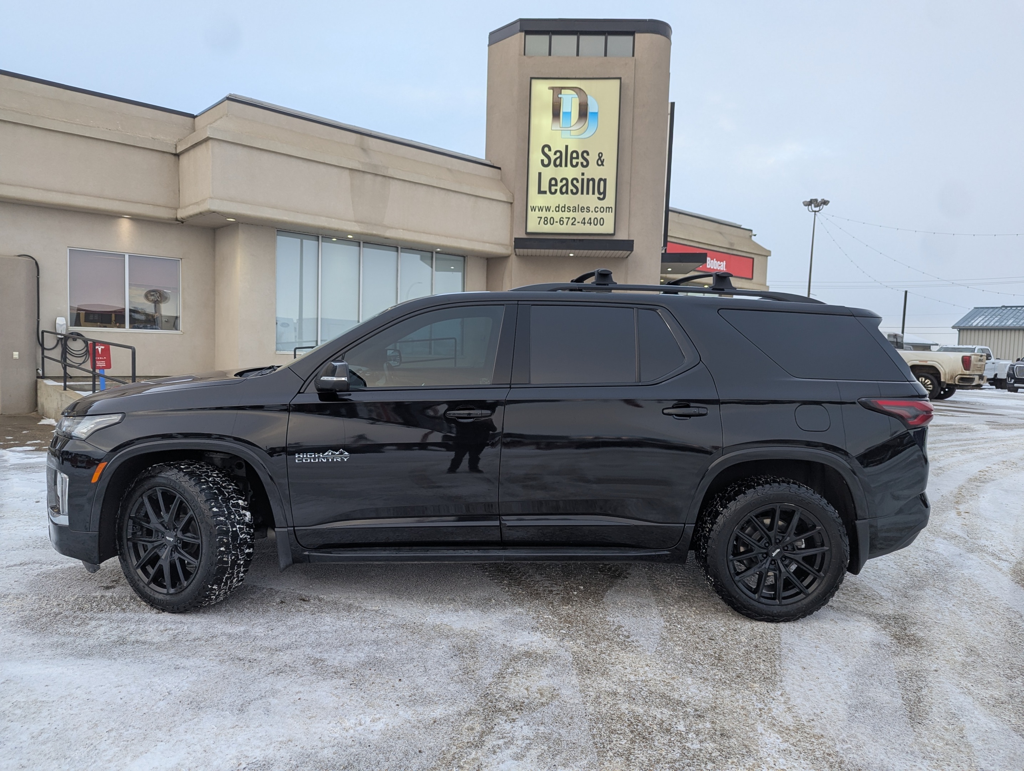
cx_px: 512
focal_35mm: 24
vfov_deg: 56.9
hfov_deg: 71.5
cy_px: 386
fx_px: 711
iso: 55
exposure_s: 1/120
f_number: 1.85
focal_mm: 6.81
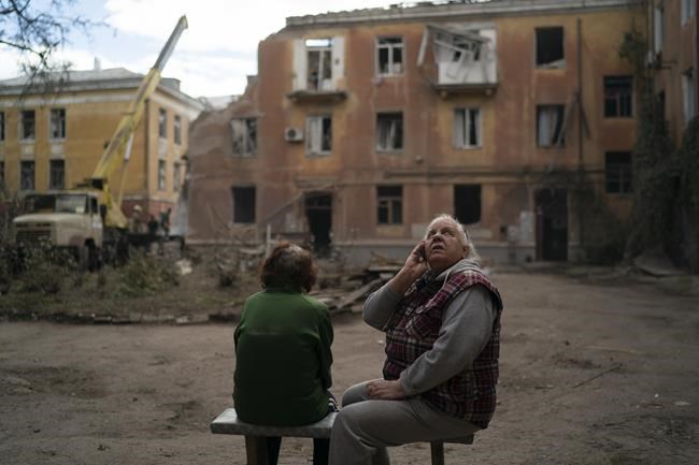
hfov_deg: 54.4
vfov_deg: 37.8
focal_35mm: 35
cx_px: 350
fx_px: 679
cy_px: 232
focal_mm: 35
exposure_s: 1/5000
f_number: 1.6
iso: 200
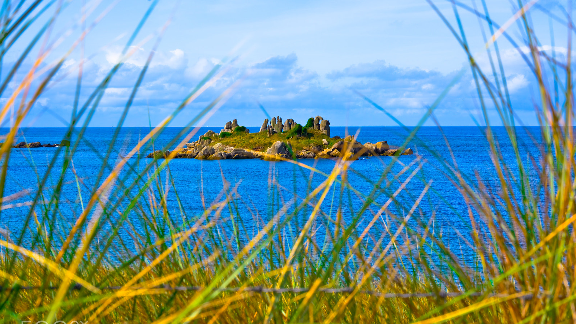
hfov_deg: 25.9
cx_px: 288
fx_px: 1253
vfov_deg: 14.7
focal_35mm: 82
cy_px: 184
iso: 110
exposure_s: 1/125
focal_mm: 52
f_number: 11
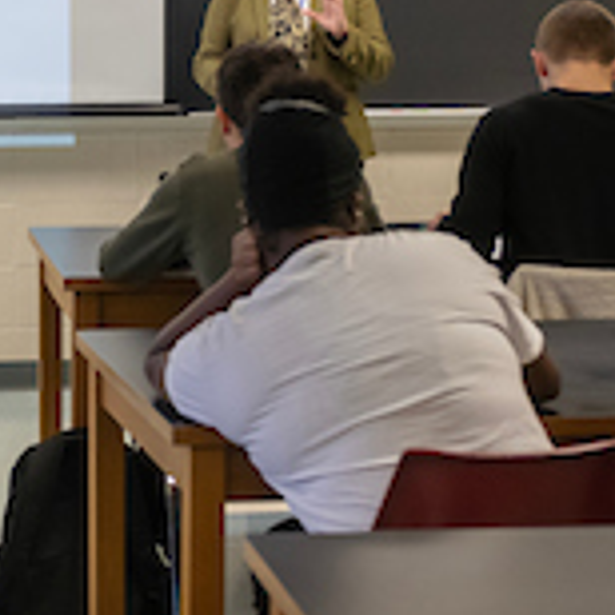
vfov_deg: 13.8
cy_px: 260
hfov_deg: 13.5
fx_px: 2533
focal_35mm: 126
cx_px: -72
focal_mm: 38
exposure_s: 1/200
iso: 1250
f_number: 4.5
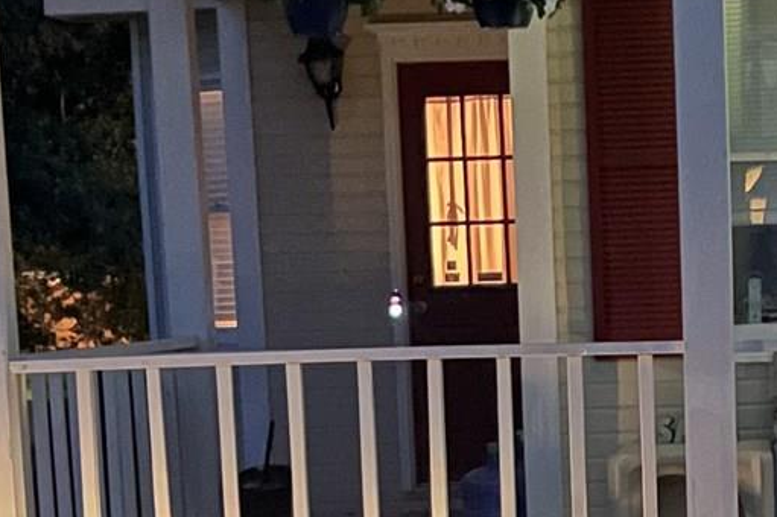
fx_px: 2631
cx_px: 689
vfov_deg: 11.0
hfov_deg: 16.6
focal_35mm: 122
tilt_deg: -6.6
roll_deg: +2.1
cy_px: 617
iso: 1600
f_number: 1.5
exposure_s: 1/2
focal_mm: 5.7
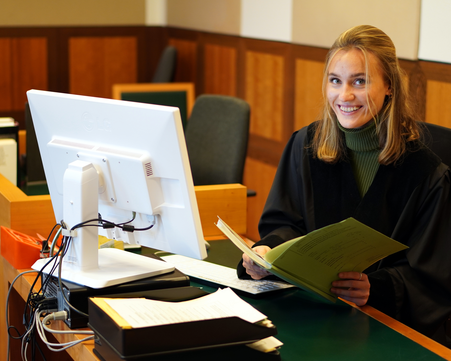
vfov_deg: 18.1
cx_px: 239
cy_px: 181
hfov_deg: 22.5
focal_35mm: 85
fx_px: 1135
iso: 500
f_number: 1.8
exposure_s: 1/80
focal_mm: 50
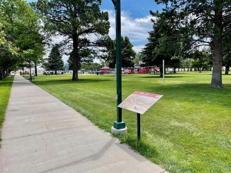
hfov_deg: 67.3
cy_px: 86
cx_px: 116
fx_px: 174
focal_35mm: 26
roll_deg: +1.7
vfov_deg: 53.1
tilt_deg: -5.3
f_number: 1.6
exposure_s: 1/2959
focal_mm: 4.2
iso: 32
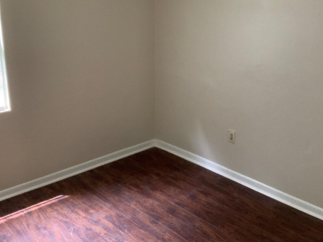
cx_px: 162
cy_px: 88
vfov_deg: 33.4
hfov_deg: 43.9
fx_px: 401
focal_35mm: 43
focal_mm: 2.87
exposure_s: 1/49
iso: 320
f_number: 2.2
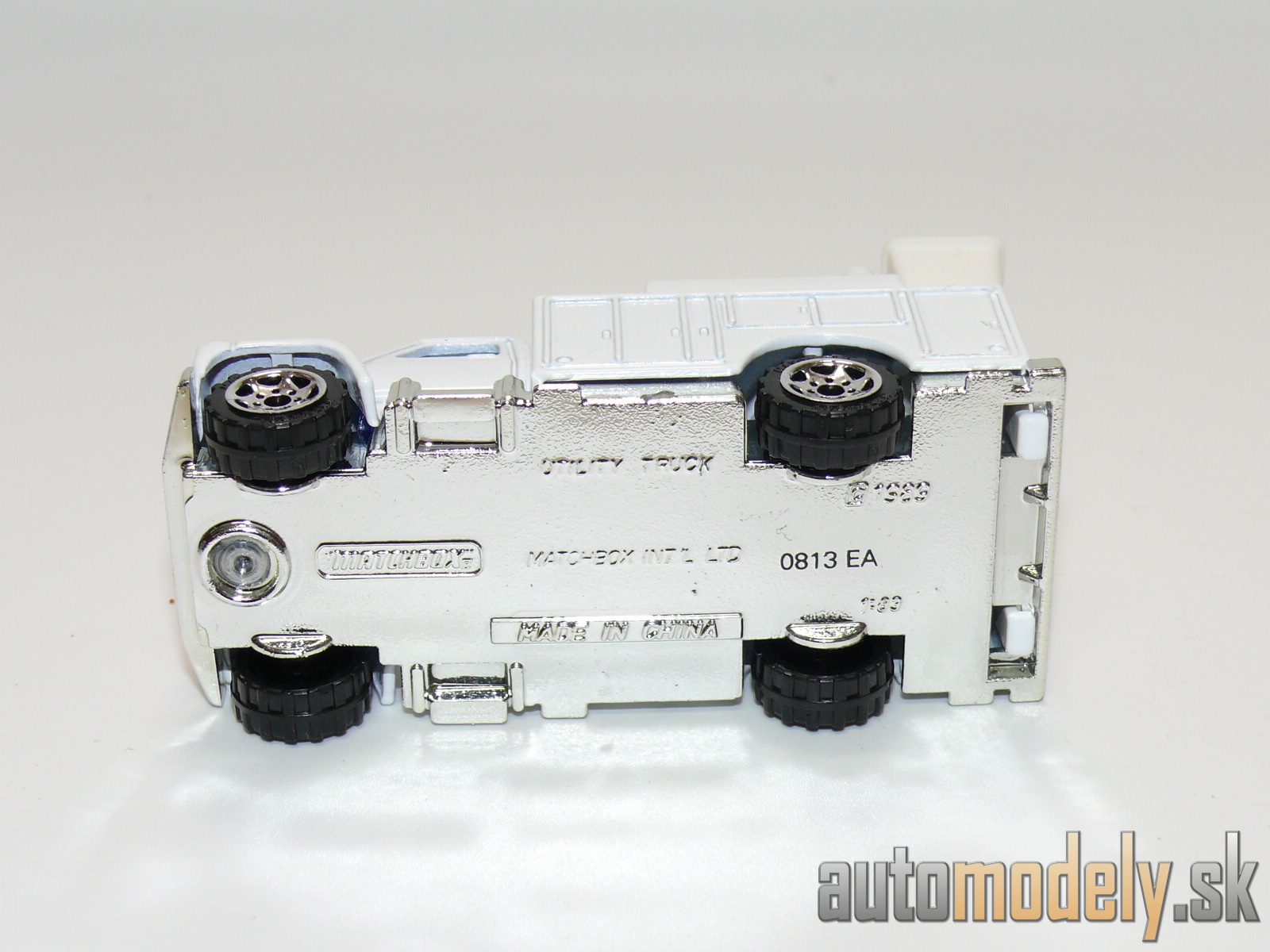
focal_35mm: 74
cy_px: 476
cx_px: 635
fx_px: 2715
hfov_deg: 26.3
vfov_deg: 19.9
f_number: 4
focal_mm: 11.2
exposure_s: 1/30
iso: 100
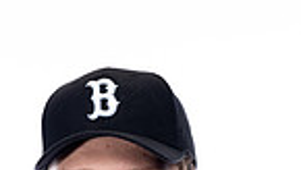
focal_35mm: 175
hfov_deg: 12.3
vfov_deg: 6.5
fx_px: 1399
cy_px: 464
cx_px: 112
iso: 400
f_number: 5.6
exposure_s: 1/250
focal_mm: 54
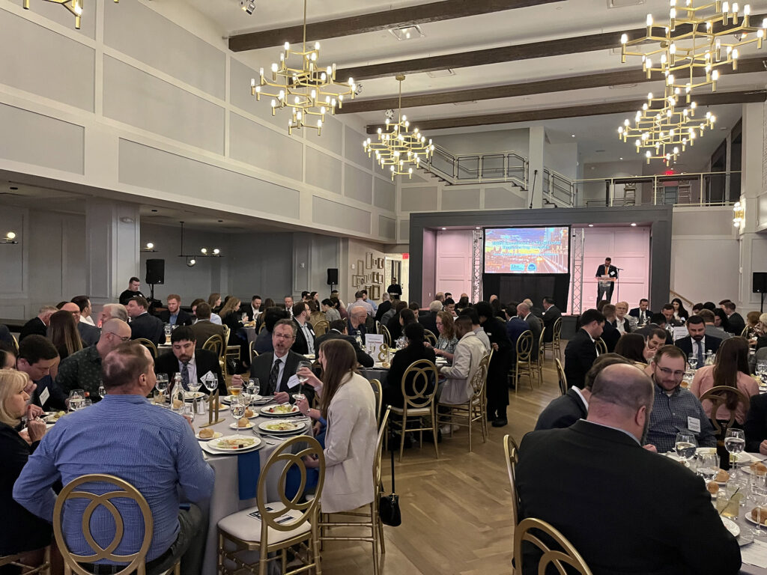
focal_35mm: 26
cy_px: 288
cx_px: 384
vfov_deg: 53.1
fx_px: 576
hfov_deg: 67.3
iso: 800
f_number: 1.6
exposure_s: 1/30
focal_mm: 5.1
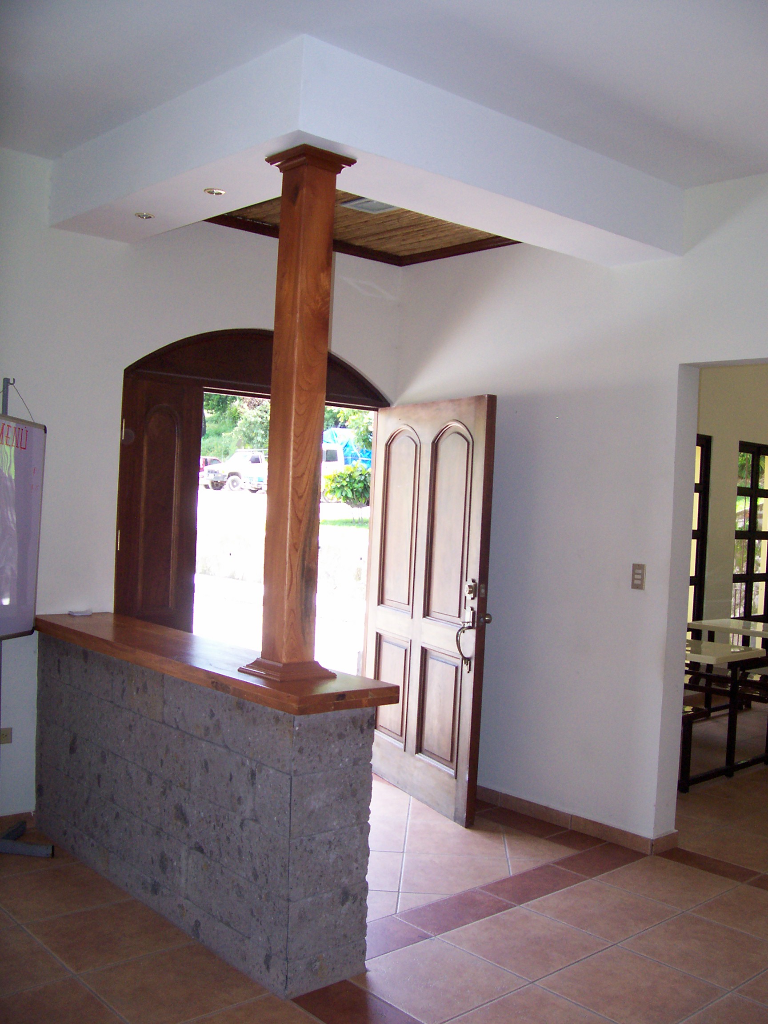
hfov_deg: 41.8
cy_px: 512
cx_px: 384
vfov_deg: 54.0
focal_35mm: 34
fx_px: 1006
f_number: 2.7
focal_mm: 5.6
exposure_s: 1/112
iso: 140
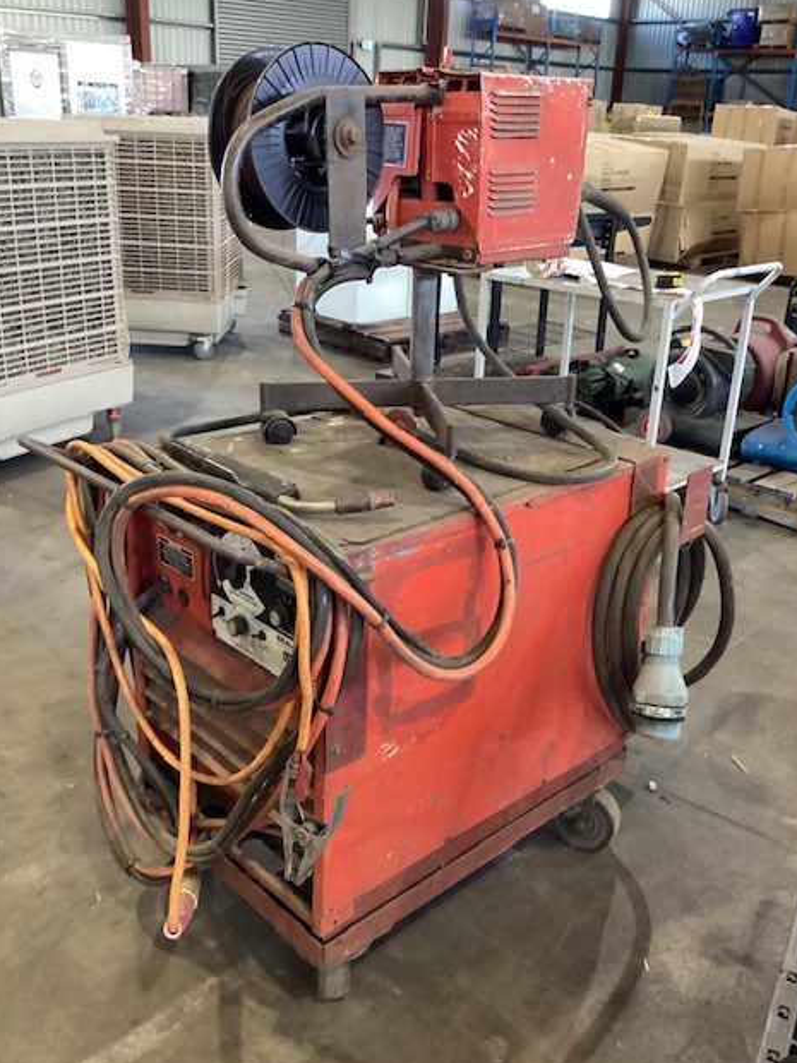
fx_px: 982
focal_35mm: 32
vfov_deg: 56.8
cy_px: 538
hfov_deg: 44.2
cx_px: 403
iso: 250
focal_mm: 3.3
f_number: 2.4
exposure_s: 1/33
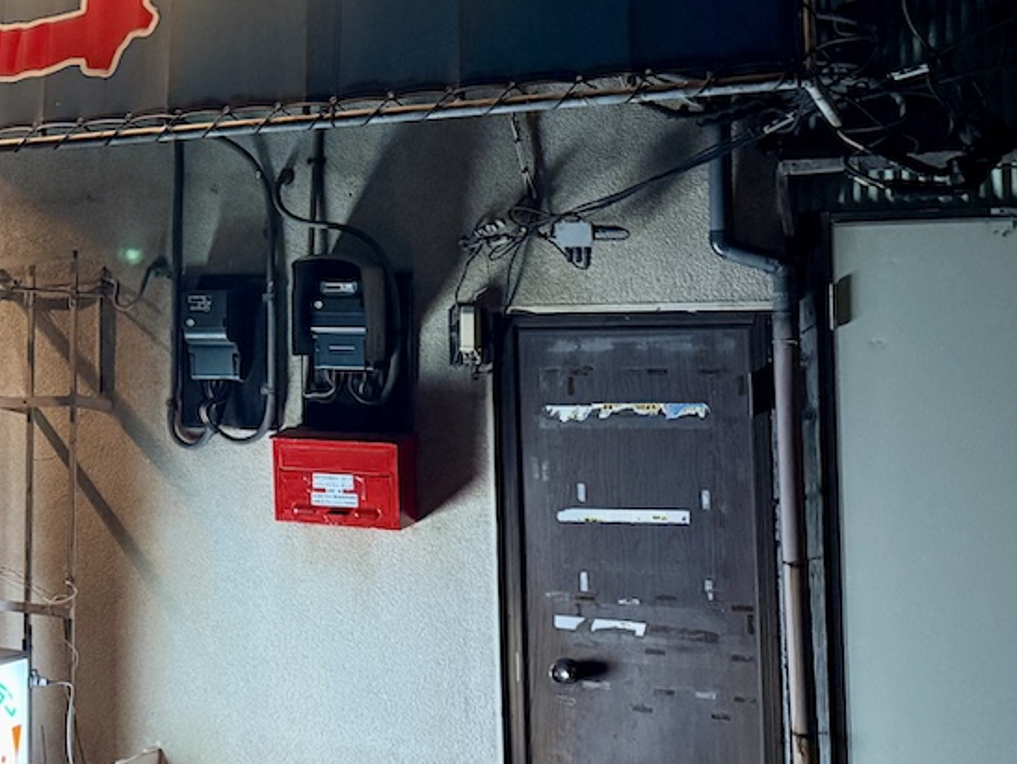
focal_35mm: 57
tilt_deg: +5.4
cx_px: -76
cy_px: 231
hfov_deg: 30.5
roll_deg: -0.6
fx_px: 1676
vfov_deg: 25.5
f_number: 1.78
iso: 640
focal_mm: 6.76
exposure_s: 1/50
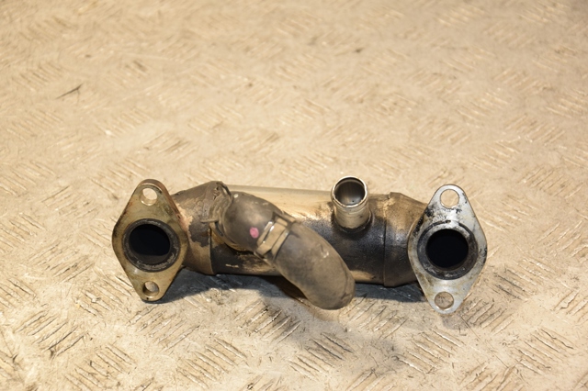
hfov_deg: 21.9
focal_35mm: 93
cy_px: 196
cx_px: 294
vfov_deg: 14.7
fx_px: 1518
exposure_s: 1/125
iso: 800
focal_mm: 62
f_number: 5.3
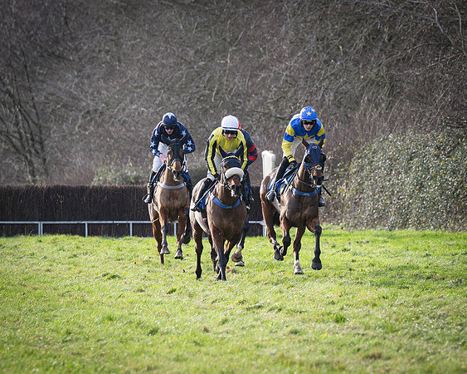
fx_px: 6969
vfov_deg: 3.1
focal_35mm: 504
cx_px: 343
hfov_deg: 3.8
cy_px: 152
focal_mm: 175
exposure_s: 1/1250
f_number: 4
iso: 640
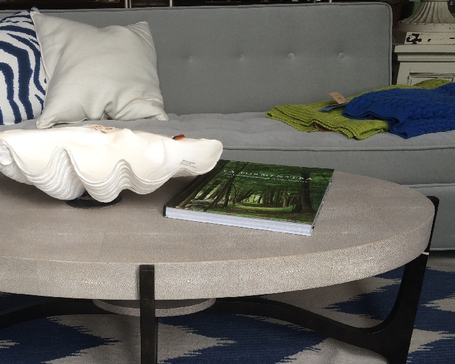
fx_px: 566
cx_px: 166
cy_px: 243
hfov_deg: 43.4
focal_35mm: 42
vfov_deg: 35.3
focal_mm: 4.12
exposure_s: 1/167
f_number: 2.2
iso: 32
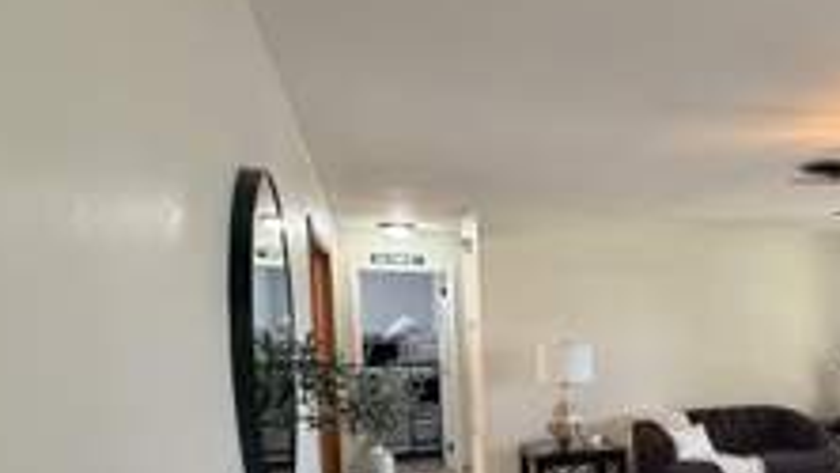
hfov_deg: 50.8
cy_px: 388
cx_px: 795
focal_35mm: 33
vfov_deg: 34.4
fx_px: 735
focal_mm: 2.22
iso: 320
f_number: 2.2
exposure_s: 1/60
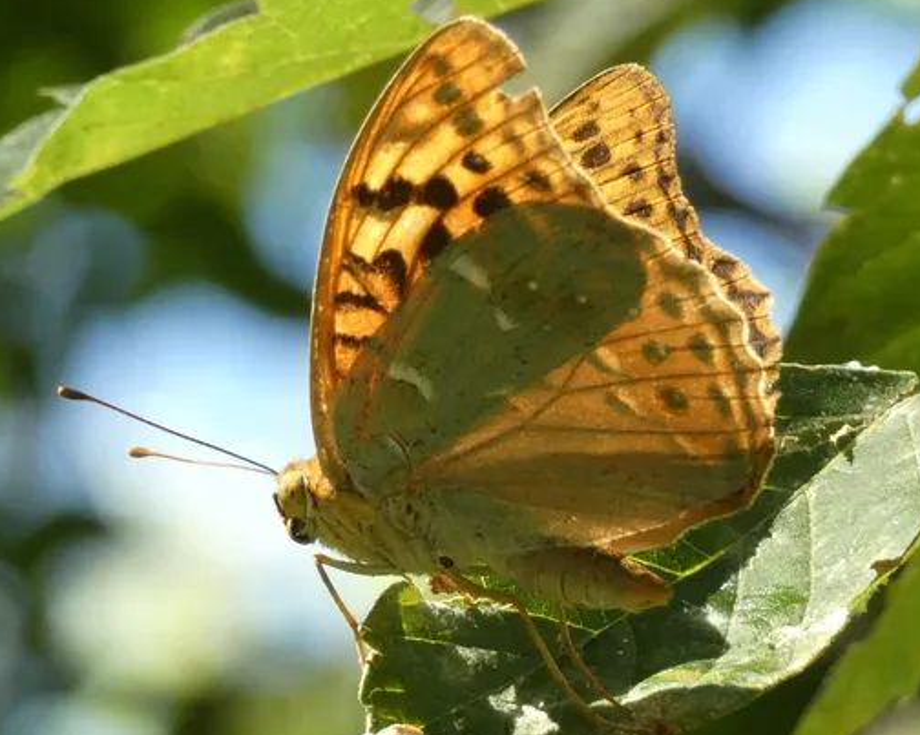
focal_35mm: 372
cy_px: 367
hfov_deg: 5.2
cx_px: 489
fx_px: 10127
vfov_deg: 4.2
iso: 400
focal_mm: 53.8
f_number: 5.5
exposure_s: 1/80
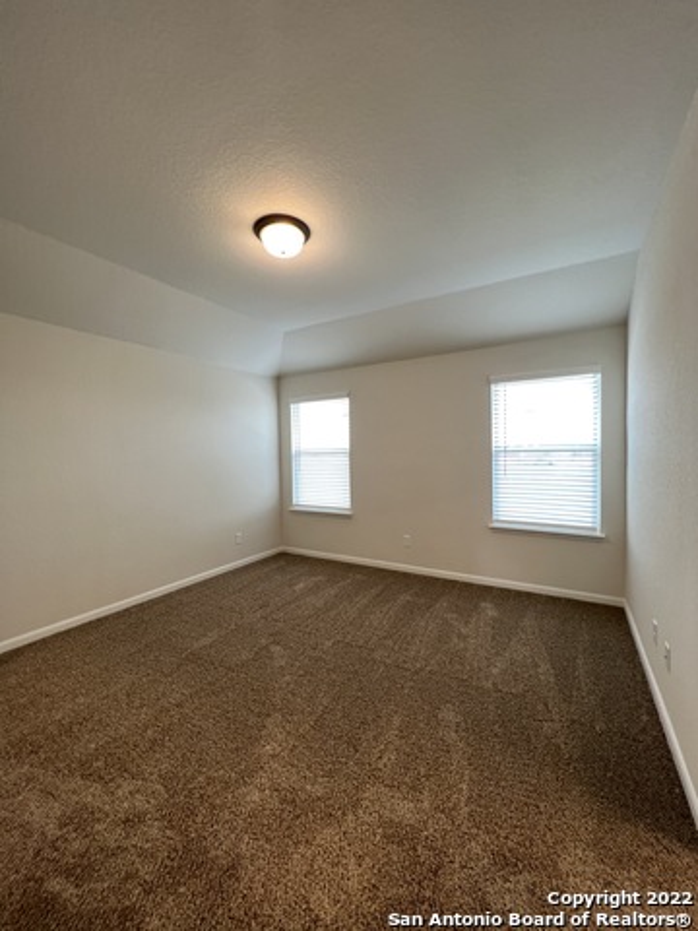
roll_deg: +0.7
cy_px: 466
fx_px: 350
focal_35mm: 13
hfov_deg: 89.9
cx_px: 349
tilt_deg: -1.8
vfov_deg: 106.2
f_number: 1.8
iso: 250
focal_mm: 1.57
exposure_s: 1/60
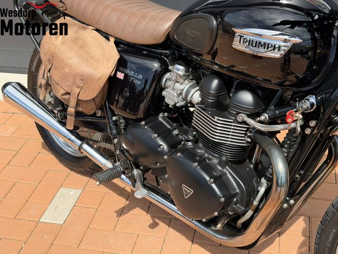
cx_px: 169
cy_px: 127
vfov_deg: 30.3
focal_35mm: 48
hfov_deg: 39.7
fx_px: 469
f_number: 1.78
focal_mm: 6.76
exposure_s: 1/2088
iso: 64
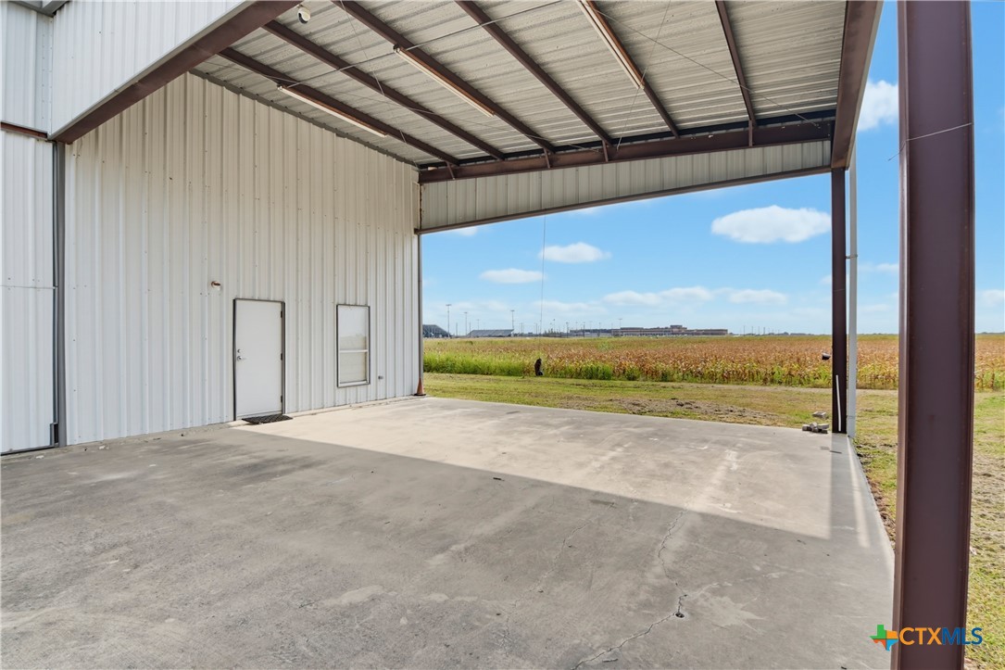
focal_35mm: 16
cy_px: 335
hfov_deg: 96.7
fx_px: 447
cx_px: 502
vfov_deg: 73.7
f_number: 7.1
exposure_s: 1/200
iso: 100
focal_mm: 11
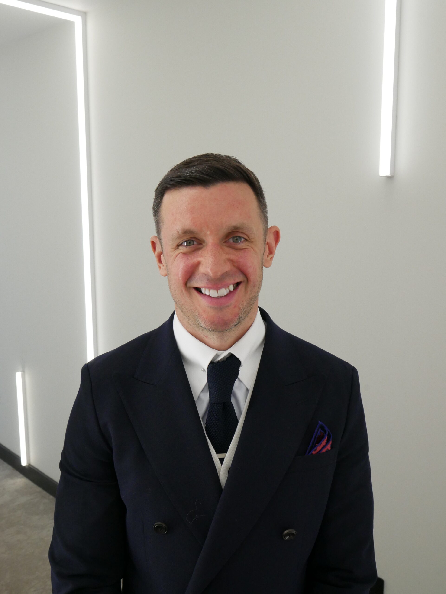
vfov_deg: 53.9
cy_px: 297
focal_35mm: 34
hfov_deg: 41.8
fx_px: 584
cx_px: 223
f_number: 7.1
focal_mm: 17
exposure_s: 1/200
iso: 1600
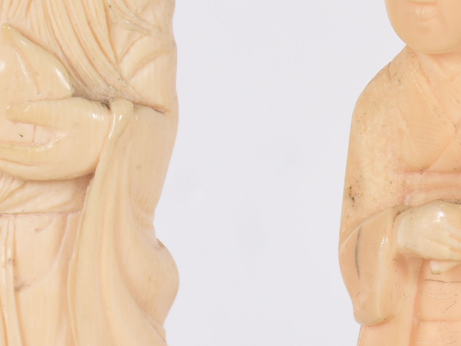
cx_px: 524
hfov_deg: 5.6
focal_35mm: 354
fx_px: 4714
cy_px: 23
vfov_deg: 4.2
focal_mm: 60
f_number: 8
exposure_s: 1/60
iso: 200
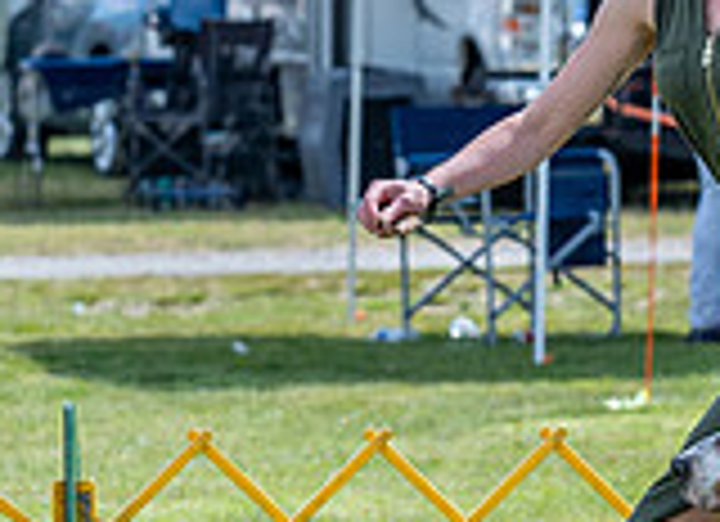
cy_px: 117
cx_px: 907
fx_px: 10502
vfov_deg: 2.8
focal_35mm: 511
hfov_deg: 3.9
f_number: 5
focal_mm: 112
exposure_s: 1/1600
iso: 400
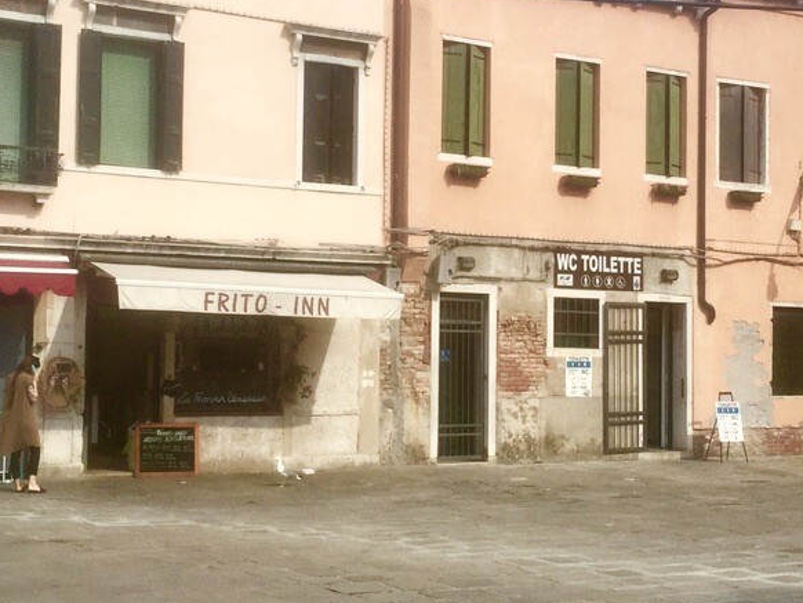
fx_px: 1184
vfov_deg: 28.6
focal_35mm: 51
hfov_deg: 37.5
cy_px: 277
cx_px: 385
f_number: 2.2
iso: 32
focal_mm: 4.15
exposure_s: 1/2083
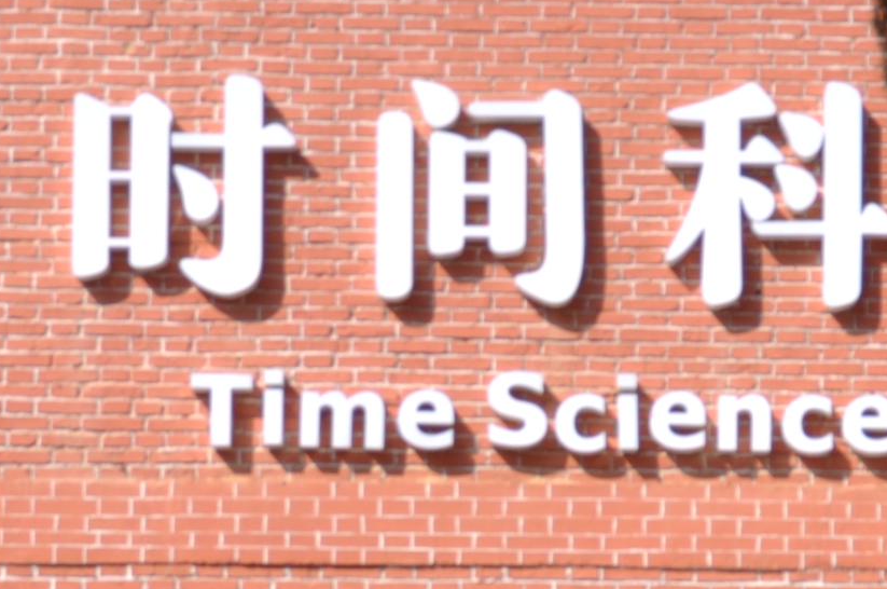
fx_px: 4231
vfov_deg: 7.6
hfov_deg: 11.9
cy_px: 1247
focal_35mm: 172
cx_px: 699
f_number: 3.8
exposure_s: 1/640
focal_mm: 22
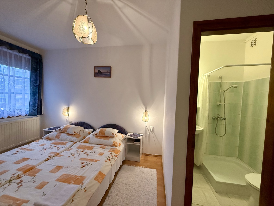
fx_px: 111
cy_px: 103
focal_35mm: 14
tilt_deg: -0.8
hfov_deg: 102.1
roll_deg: -2.3
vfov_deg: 85.7
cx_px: 137
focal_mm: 2.22
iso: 320
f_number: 2.2
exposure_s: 1/100
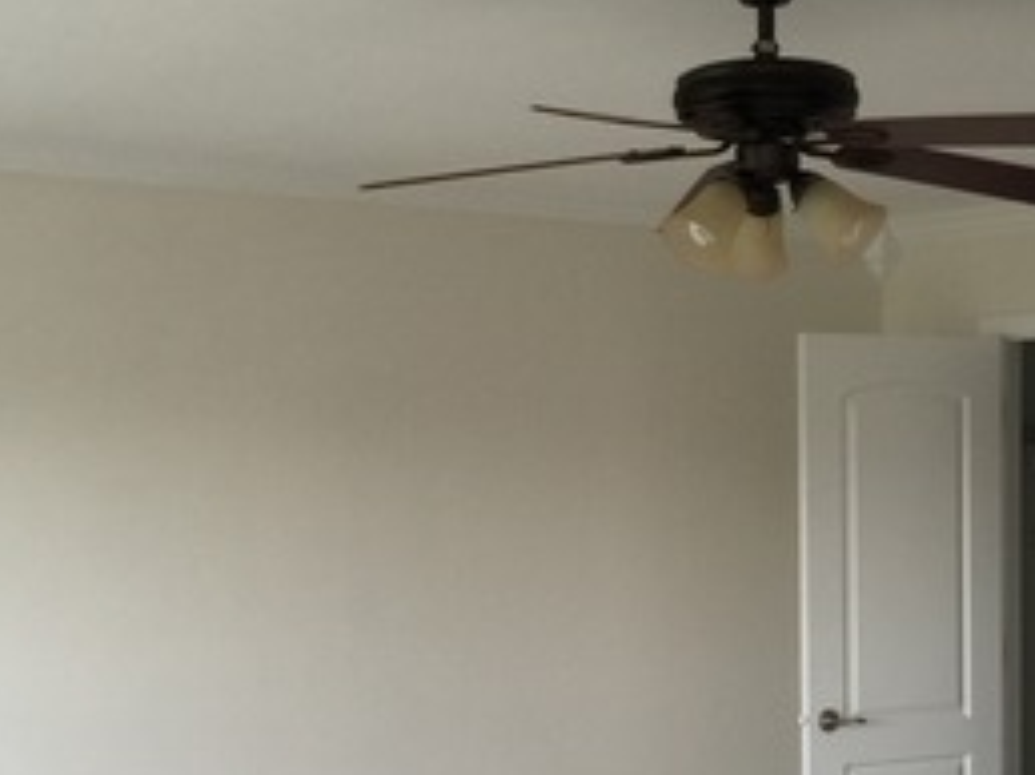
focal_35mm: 72
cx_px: 738
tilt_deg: -5.5
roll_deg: -1.4
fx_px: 2151
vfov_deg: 20.0
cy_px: 687
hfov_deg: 26.8
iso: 40
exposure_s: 1/15
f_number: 2.2
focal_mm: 4.15
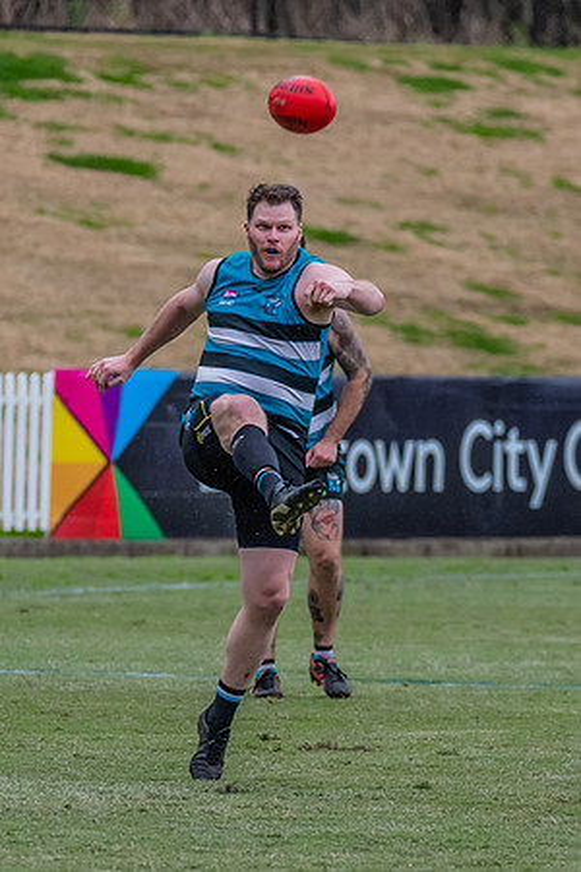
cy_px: 504
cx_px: 285
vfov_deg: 3.3
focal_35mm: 634
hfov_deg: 2.2
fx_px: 15343
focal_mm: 350
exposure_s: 1/1600
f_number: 6
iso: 1250
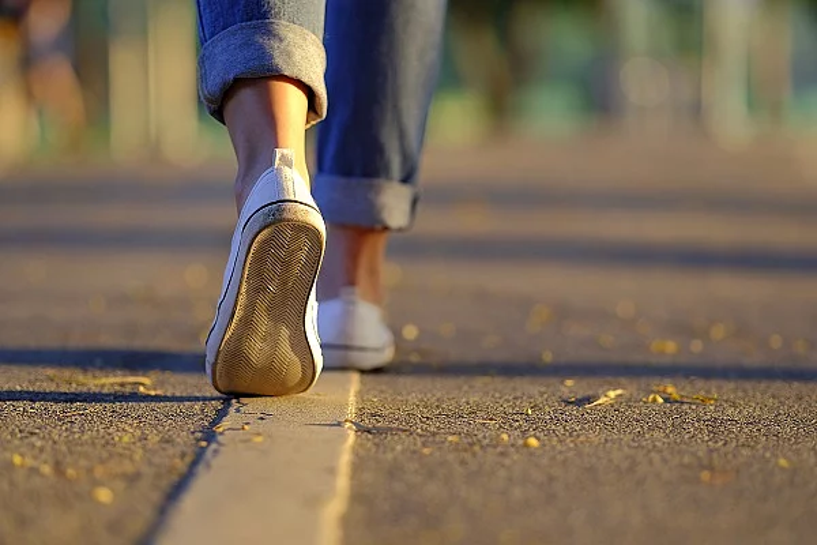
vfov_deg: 10.2
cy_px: 272
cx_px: 408
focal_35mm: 135
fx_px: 3064
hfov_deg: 15.2
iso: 200
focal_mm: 90
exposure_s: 1/280
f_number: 2
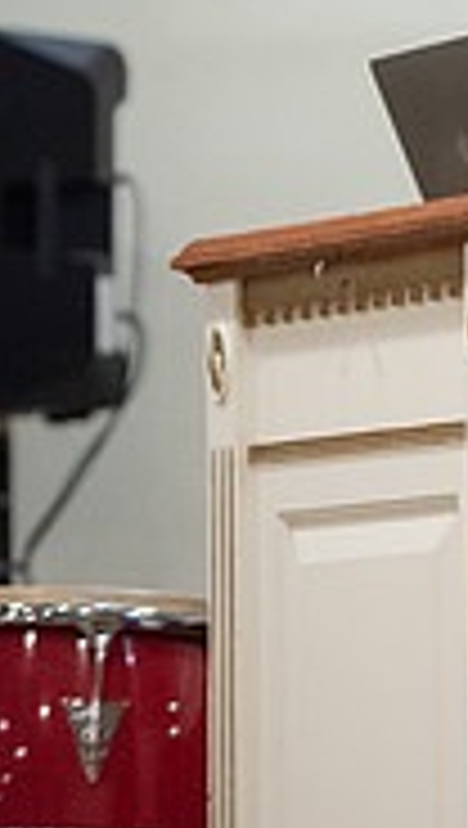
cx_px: 1300
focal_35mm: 445
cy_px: 169
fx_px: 9781
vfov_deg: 4.8
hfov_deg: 2.7
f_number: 2.8
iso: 8000
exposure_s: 1/200
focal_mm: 135
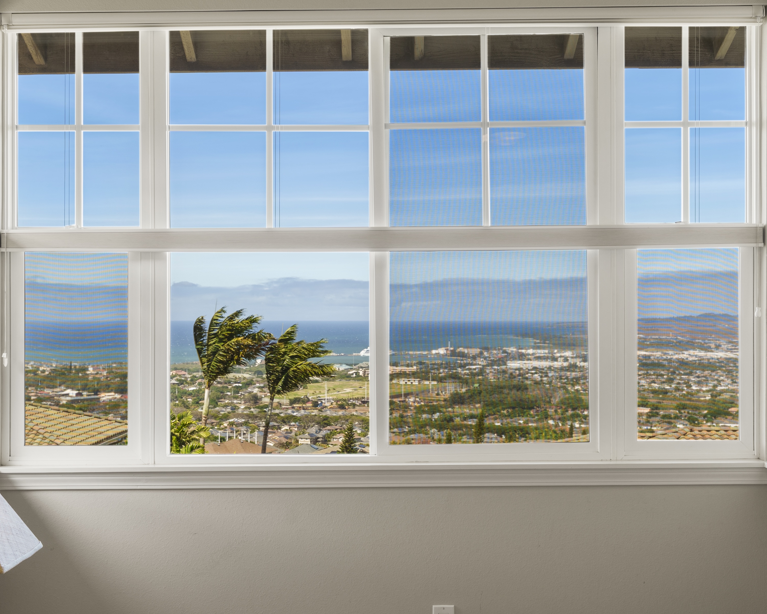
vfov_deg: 29.1
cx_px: 383
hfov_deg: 36.0
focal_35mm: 52
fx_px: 1180
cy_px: 307
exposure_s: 1/10
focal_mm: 31
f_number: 8
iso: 100
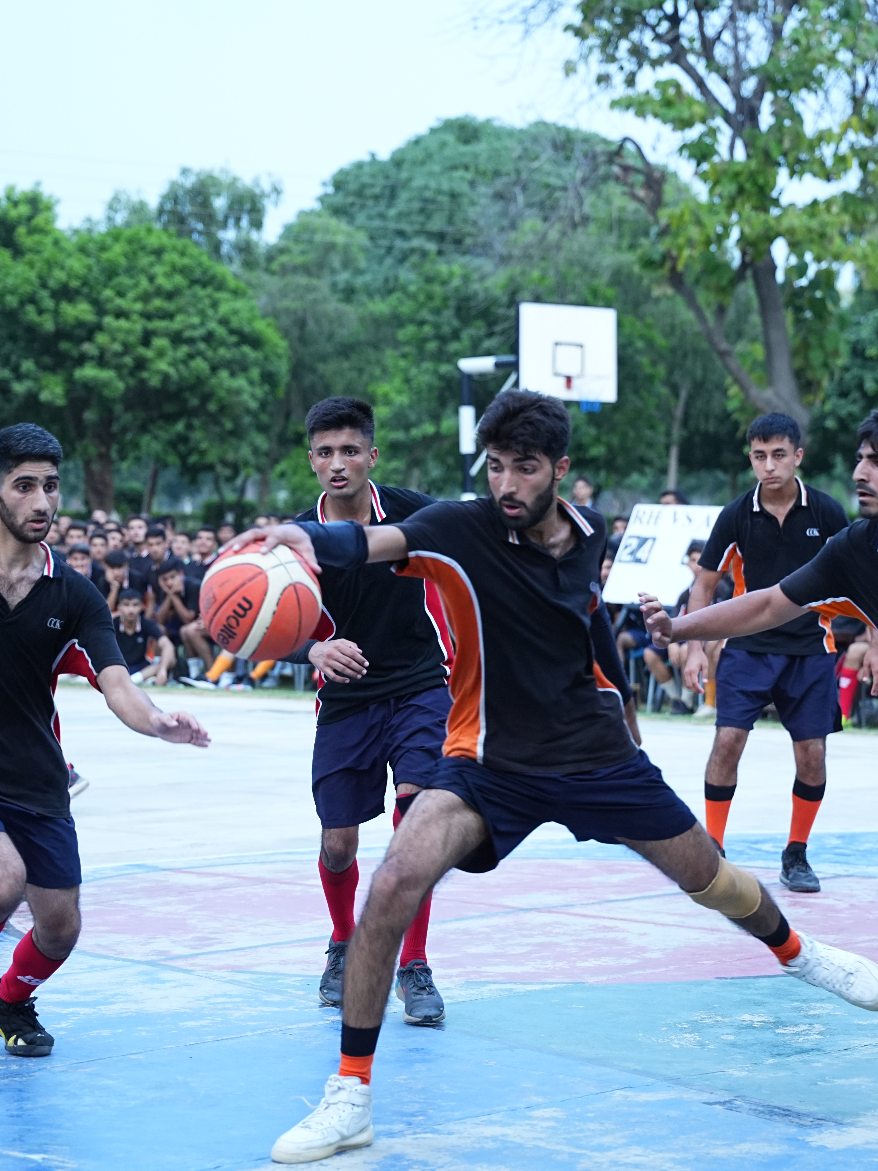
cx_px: 546
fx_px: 3585
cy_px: 563
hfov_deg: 14.0
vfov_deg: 18.5
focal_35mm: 106
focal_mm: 70
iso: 1600
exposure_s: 1/640
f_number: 2.8
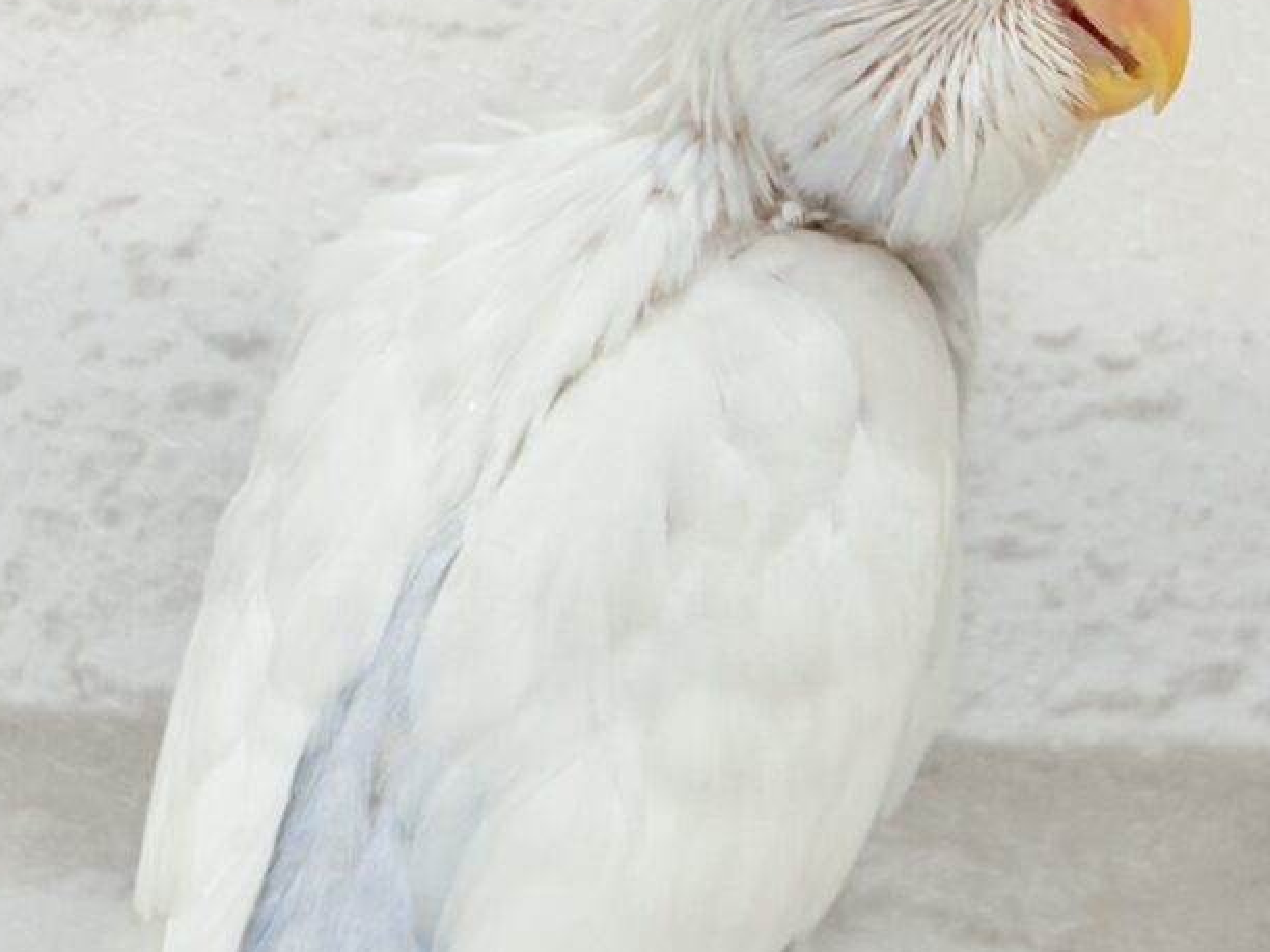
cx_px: 722
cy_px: 404
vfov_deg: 14.5
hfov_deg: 19.3
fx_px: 3742
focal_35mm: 102
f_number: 1.6
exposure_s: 1/50
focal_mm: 5.96
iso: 32
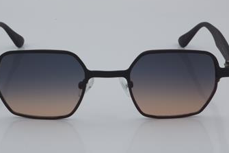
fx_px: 627
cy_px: 71
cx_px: 106
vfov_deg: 13.9
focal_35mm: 99
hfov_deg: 20.7
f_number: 32
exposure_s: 1/4
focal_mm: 55
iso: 100
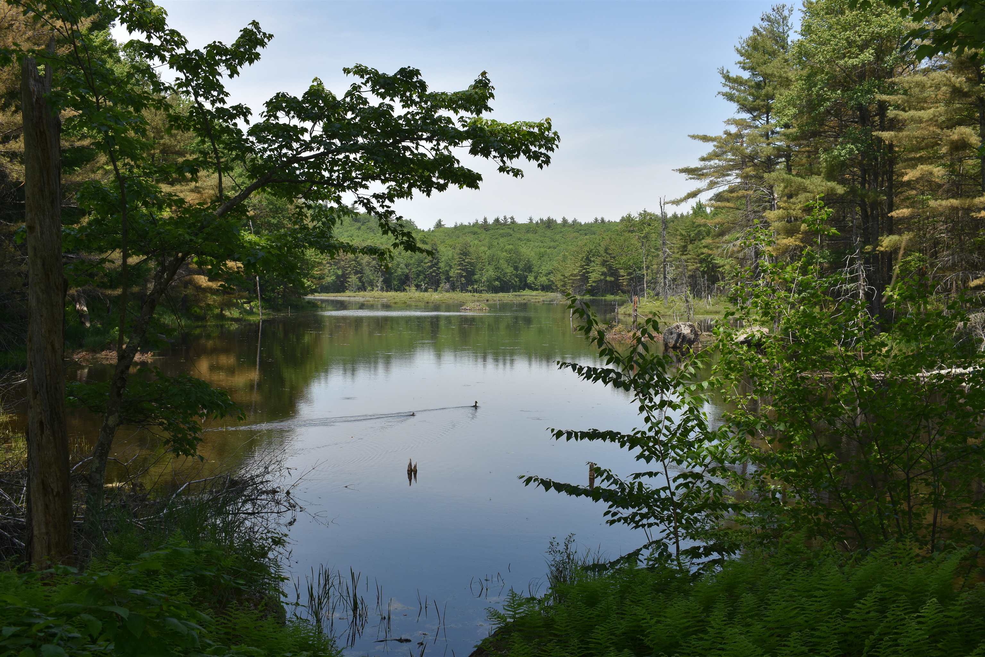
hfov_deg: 53.1
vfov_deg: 36.9
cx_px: 492
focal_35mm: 36
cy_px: 328
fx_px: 985
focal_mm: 24
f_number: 8
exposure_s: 1/250
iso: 100
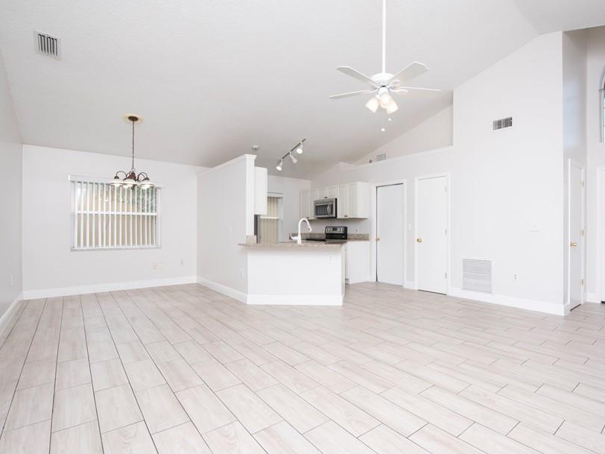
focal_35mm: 18
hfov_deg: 86.6
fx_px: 315
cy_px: 228
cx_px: 363
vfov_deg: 71.6
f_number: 10
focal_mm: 14
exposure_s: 1/200
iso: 400
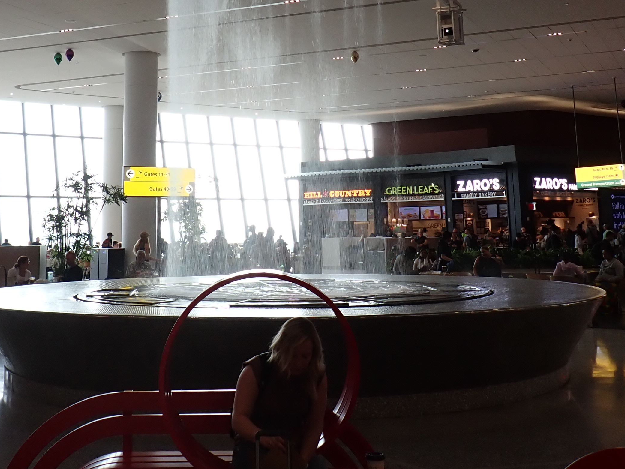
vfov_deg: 29.3
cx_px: 252
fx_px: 867
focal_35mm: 48
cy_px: 71
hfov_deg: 39.5
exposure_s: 1/160
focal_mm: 4.5
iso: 125
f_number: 2.8
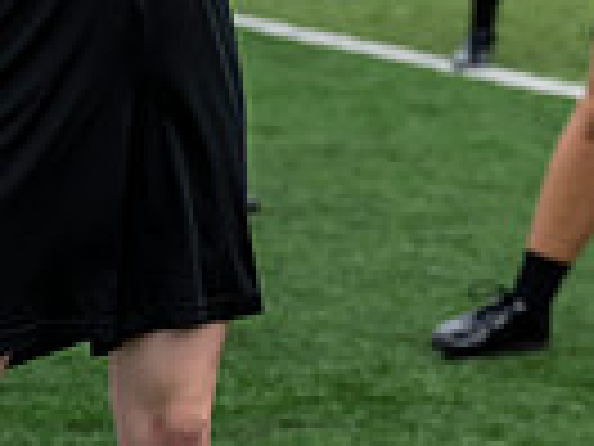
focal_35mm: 296
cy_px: -300
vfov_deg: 5.0
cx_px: 1053
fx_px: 5079
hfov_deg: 6.5
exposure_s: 1/800
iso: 160
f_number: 4
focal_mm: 70
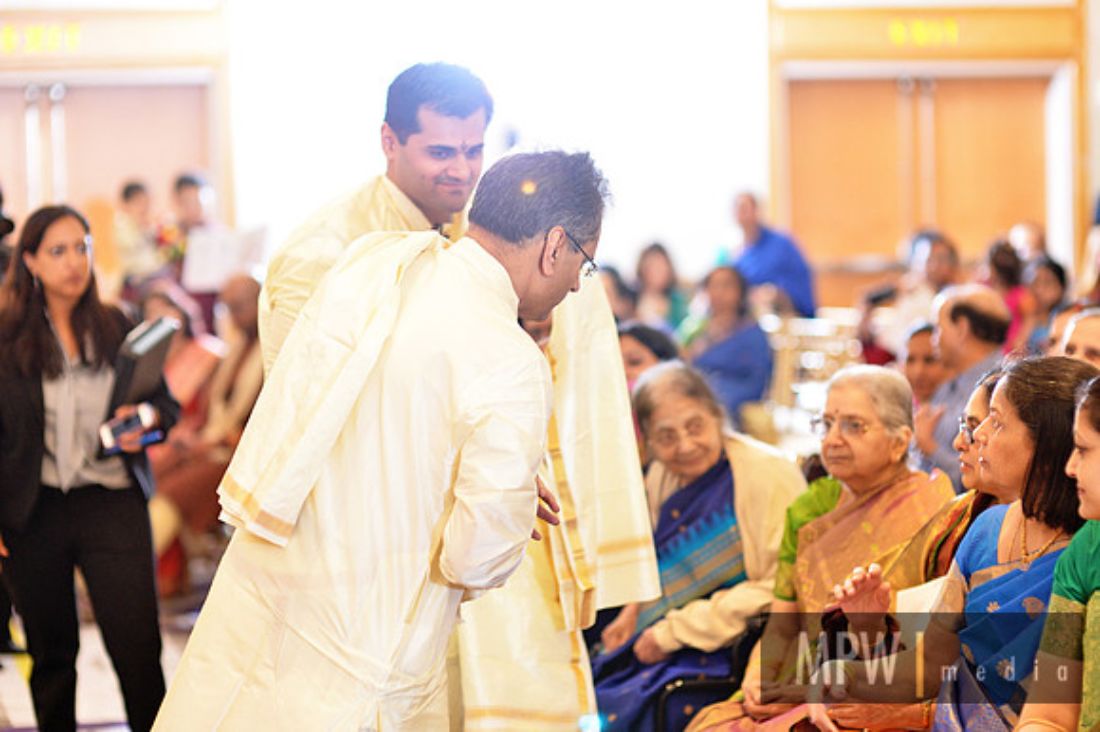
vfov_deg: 16.1
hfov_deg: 23.9
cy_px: 366
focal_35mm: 85
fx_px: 2596
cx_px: 550
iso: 2500
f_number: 2.2
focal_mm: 85
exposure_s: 1/250
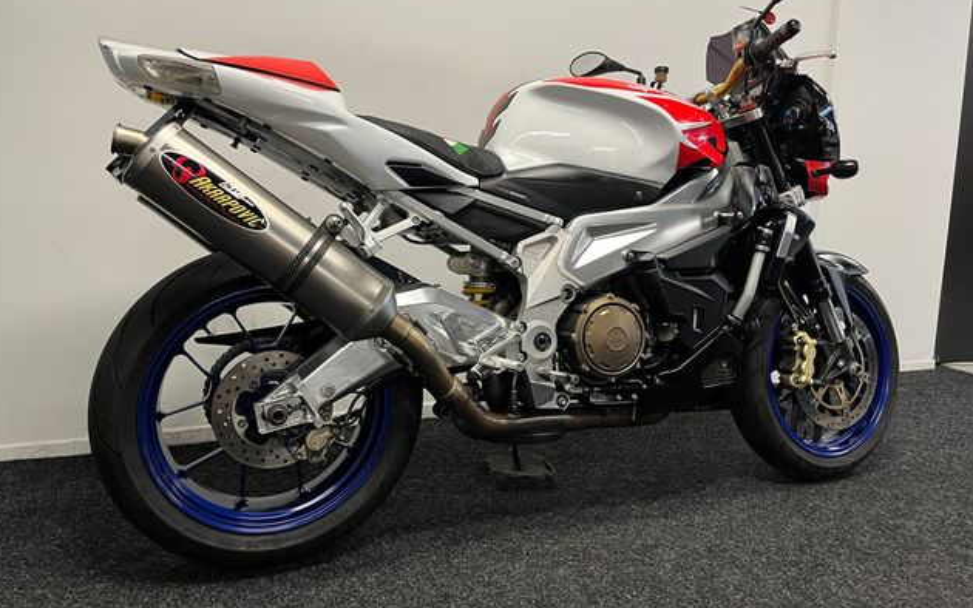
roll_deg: -1.5
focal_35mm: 28
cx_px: 483
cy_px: 253
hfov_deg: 66.5
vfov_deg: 44.4
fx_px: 743
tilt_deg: -6.4
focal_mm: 5.1
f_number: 1.6
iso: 80
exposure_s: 1/50
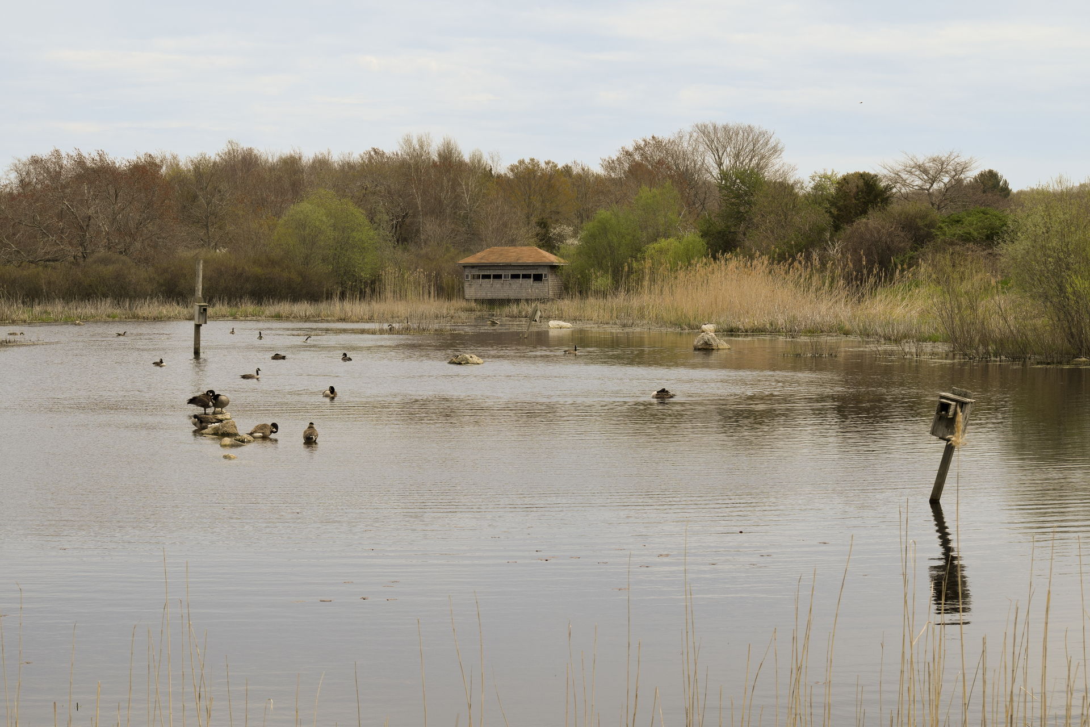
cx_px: 545
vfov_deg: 16.6
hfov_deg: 24.6
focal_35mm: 82
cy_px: 364
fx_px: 2498
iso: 200
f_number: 10
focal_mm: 55
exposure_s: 1/400
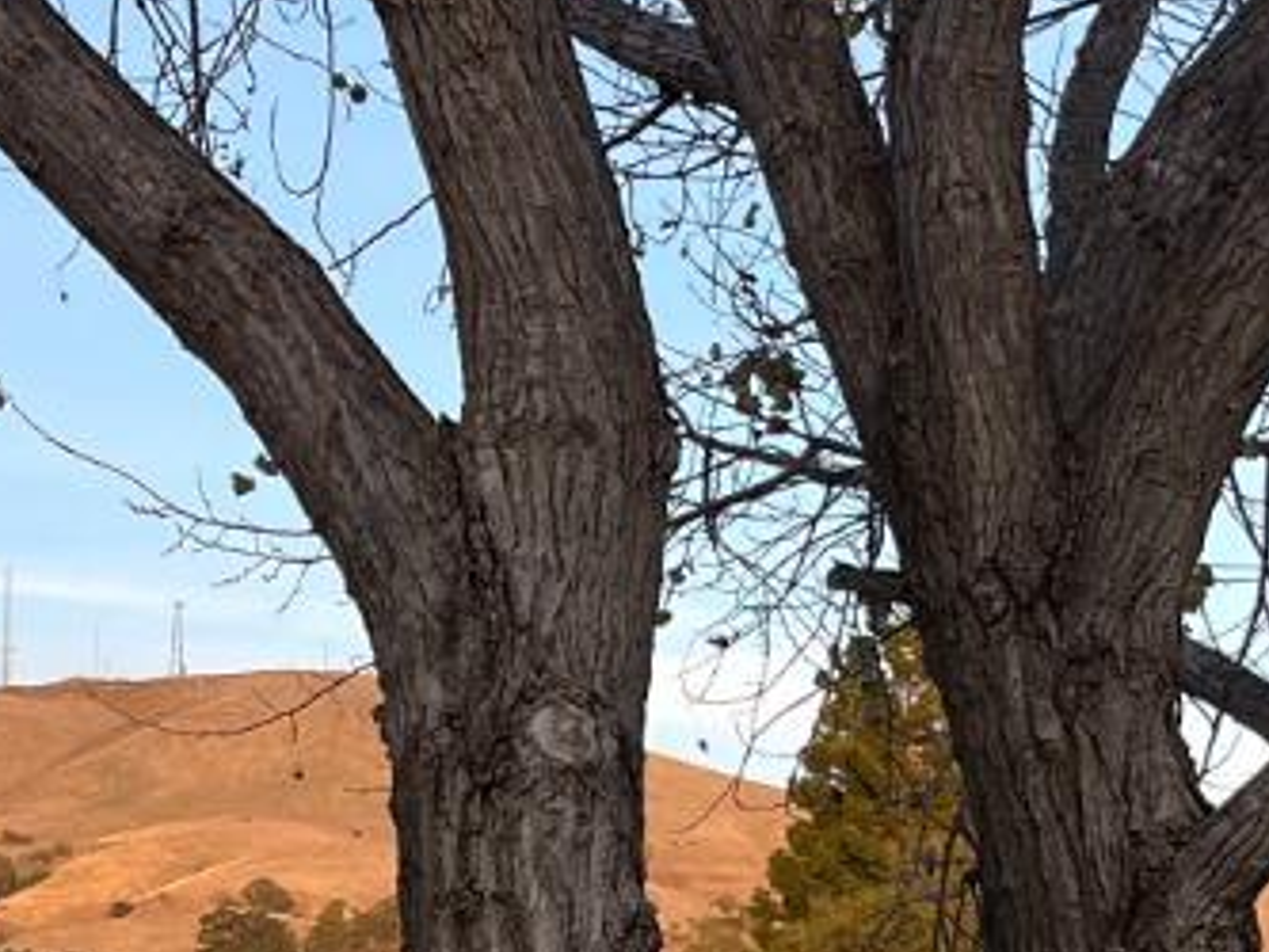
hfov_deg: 16.7
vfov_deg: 12.7
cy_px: 623
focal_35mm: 117
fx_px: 4291
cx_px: 305
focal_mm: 5.1
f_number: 1.6
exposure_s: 1/661
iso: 50
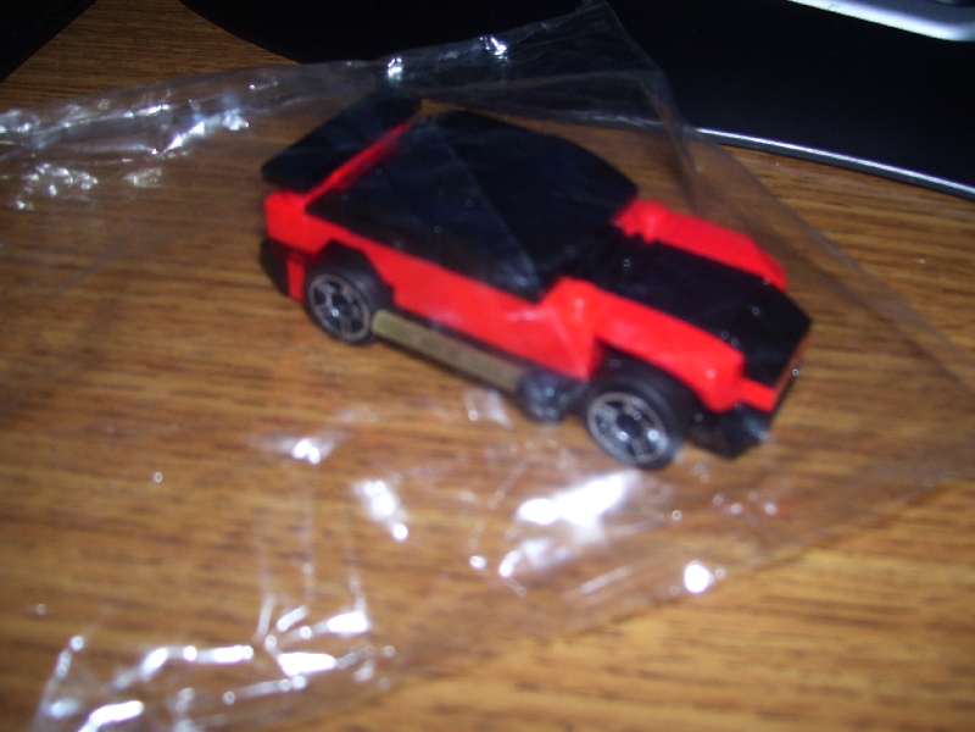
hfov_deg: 50.1
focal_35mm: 37
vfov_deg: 38.7
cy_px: 366
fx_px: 1042
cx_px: 488
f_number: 2.7
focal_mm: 6
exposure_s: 1/60
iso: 80
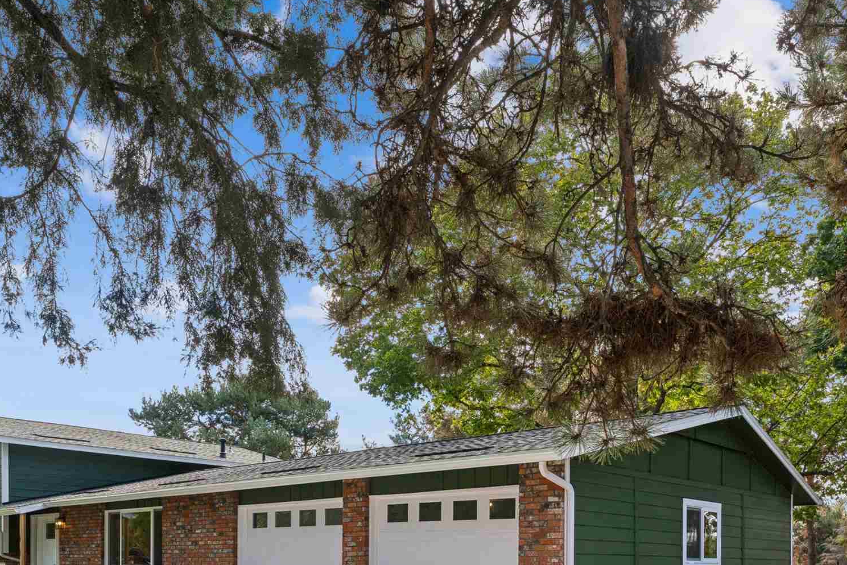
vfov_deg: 34.5
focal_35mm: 35
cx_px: 480
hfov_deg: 54.7
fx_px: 815
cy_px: 574
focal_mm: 16.8
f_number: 13
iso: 400
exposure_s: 1/100
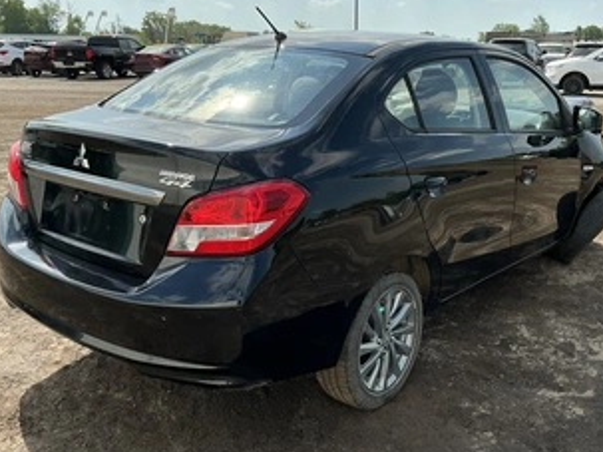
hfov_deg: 50.1
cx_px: 310
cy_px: 203
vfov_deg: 38.6
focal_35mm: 37
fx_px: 644
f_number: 1.8
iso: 25
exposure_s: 1/1848
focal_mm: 3
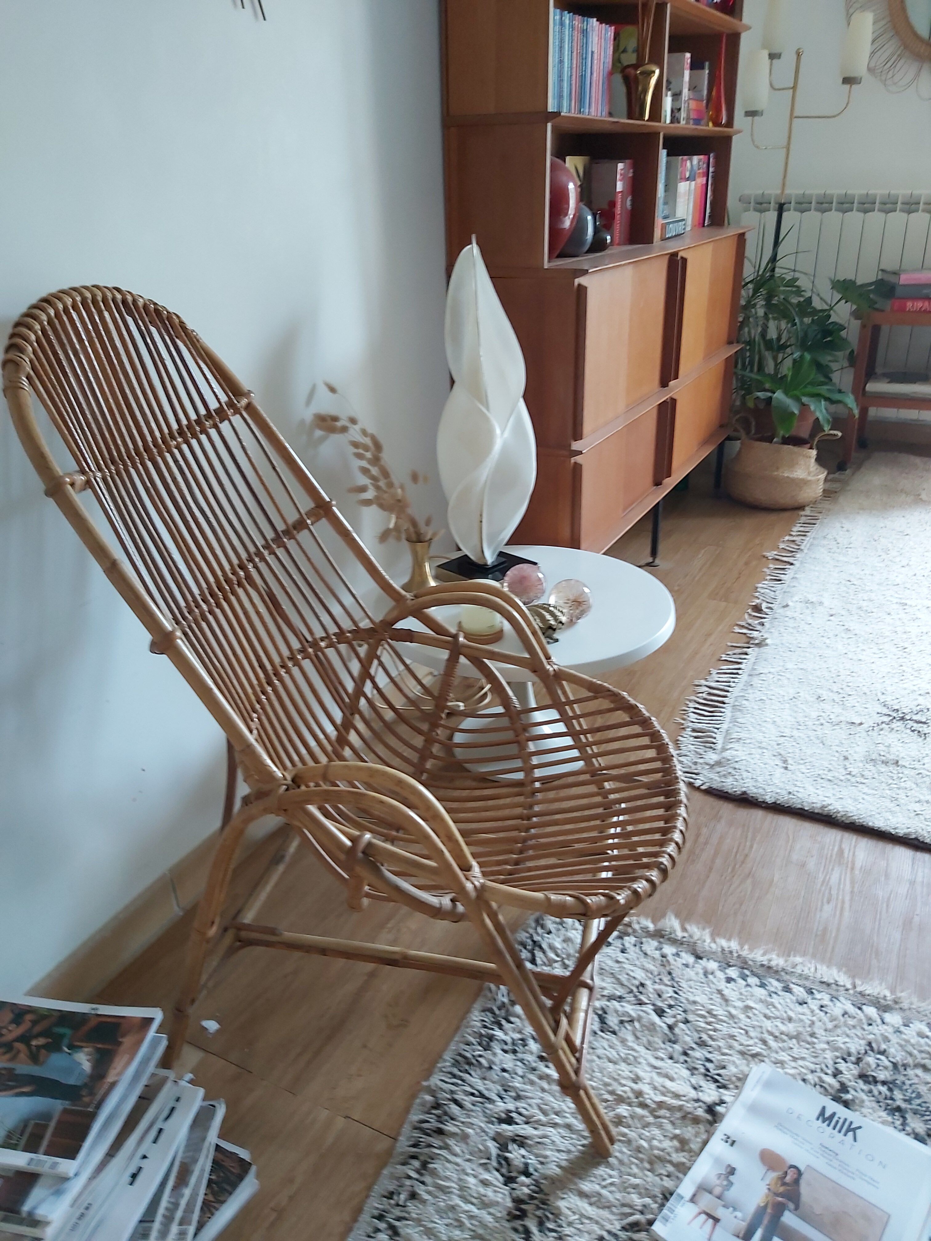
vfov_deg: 67.3
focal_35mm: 26
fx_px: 932
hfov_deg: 53.1
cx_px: 466
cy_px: 620
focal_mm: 3.92
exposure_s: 1/33
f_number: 1.7
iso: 200
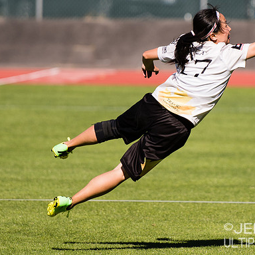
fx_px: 4967
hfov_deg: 2.9
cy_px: 95
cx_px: 189
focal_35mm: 596
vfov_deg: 2.9
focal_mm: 200
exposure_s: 1/2000
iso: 100
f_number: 2.8
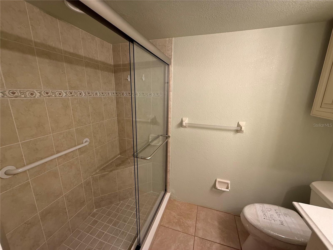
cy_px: 125
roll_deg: -0.7
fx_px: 135
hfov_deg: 102.1
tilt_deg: -12.4
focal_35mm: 14
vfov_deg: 85.7
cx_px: 166
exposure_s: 1/120
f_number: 2.2
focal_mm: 2.22
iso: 200
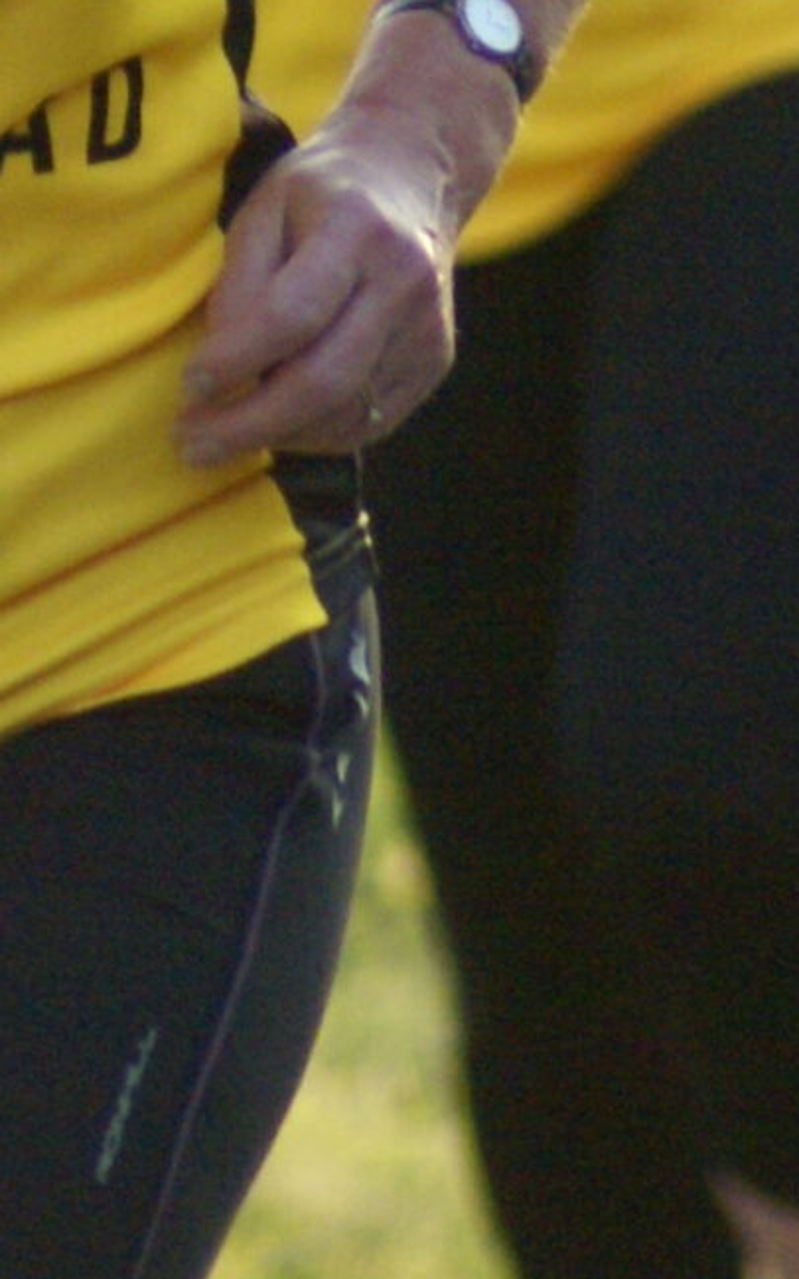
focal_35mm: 1812
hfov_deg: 0.7
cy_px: -365
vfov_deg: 1.2
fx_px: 63131
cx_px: -285
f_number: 5.6
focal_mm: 300
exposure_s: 1/400
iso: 800
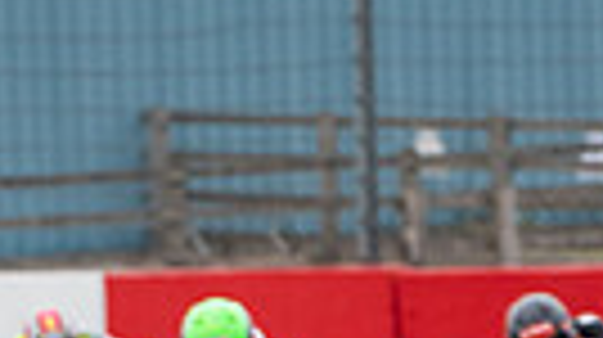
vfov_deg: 0.9
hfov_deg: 1.6
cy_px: 777
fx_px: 21128
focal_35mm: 1323
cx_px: -29
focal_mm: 218
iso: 160
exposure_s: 1/500
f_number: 4.5
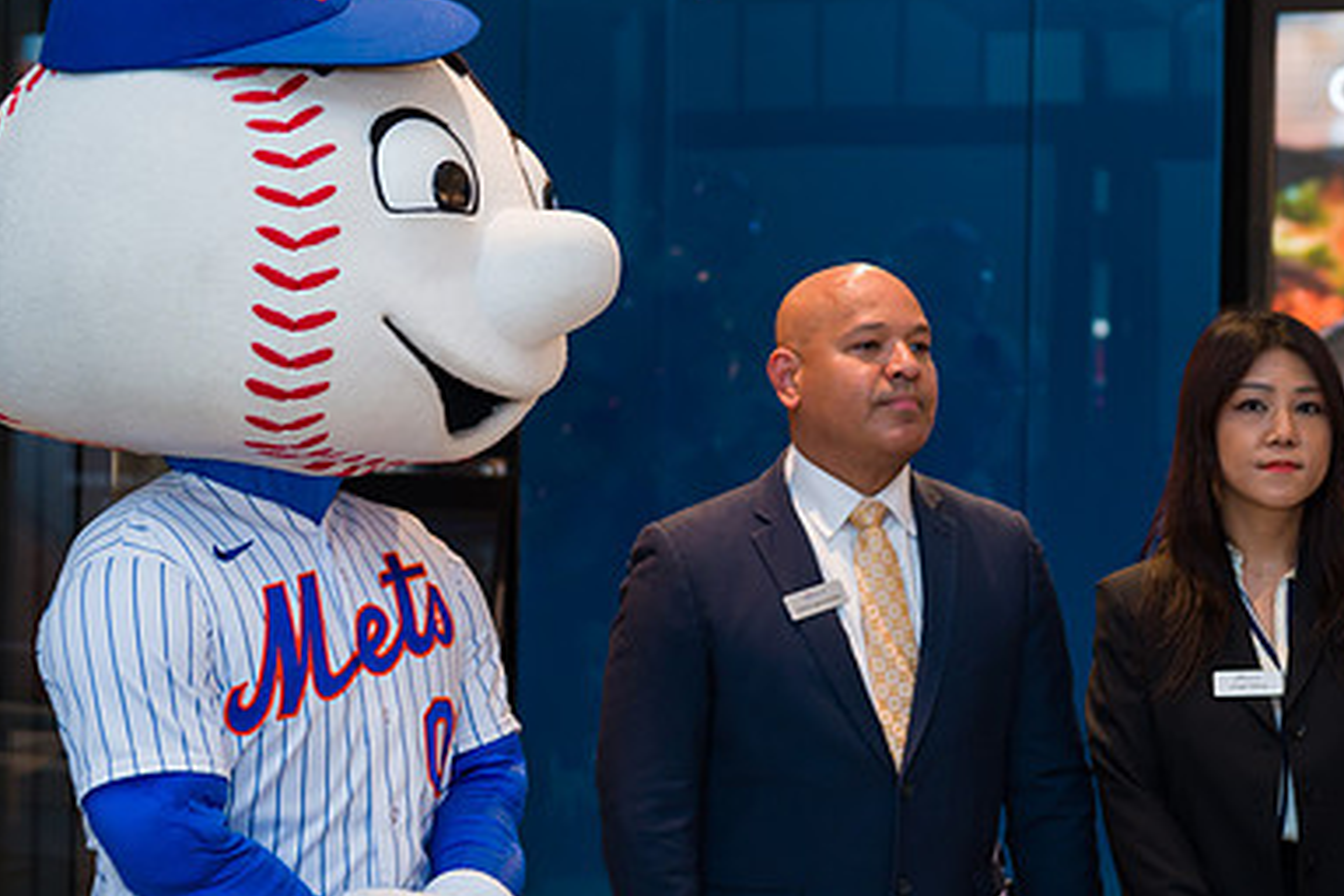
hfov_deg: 24.5
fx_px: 3098
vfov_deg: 16.4
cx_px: 700
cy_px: 511
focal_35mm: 83
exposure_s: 1/200
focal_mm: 55
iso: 800
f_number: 4
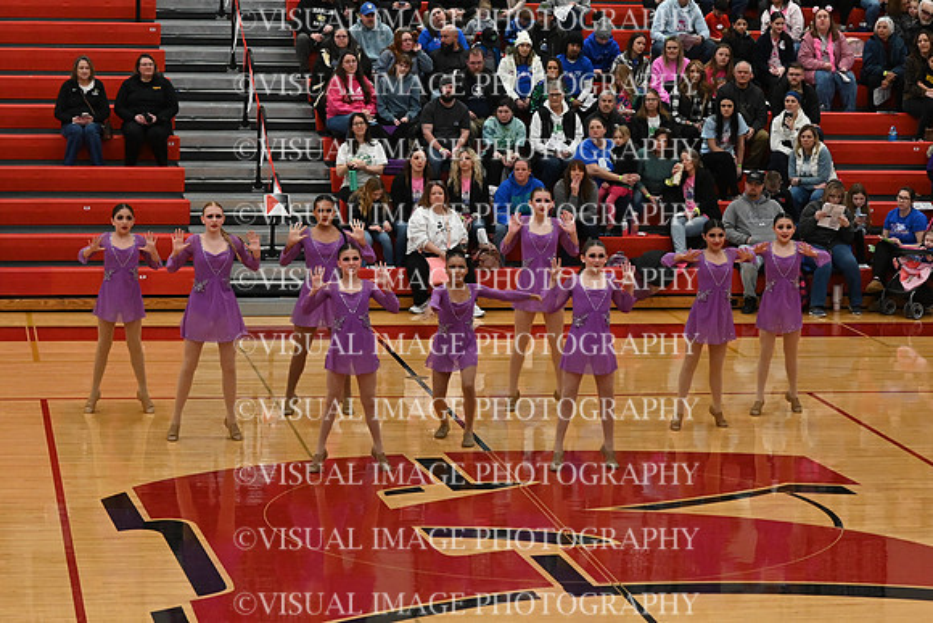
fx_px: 2722
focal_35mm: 105
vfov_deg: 13.0
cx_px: 466
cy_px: 312
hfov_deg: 19.5
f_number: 4
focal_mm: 70
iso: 5000
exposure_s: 1/400
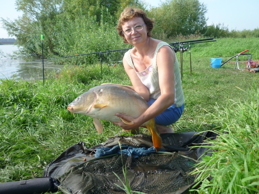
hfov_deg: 54.0
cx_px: 126
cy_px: 95
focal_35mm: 34
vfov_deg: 41.8
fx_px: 254
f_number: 2.8
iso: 80
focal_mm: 5.5
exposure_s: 1/400
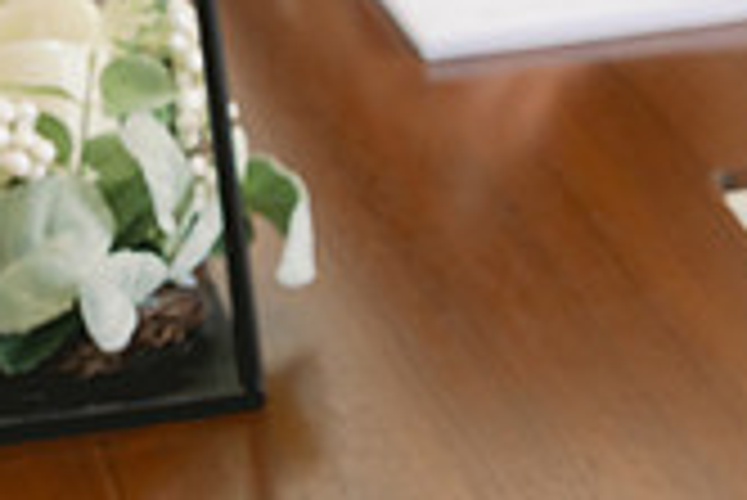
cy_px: 687
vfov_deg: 5.7
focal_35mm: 238
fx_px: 4943
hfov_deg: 8.4
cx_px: 1184
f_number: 7.1
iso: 1000
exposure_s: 1/160
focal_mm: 68
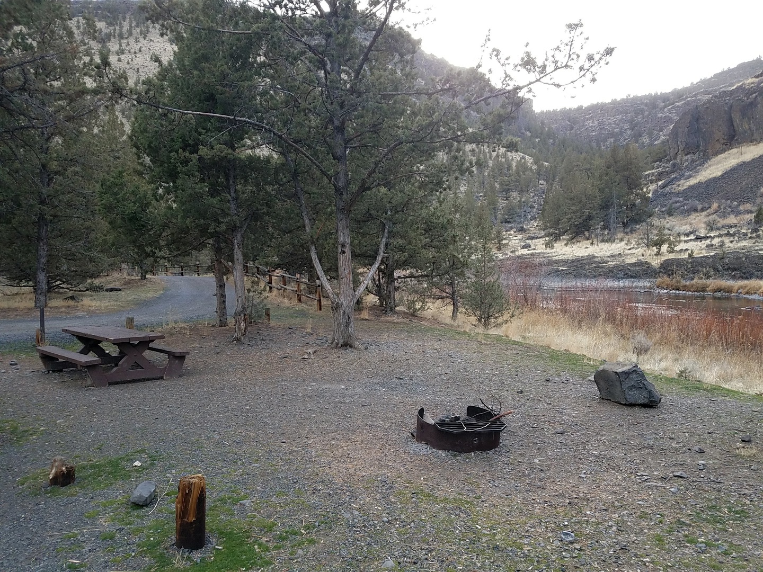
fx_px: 573
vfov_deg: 53.1
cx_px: 382
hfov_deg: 67.3
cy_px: 286
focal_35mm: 26
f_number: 1.7
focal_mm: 4.2
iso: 40
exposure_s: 1/243
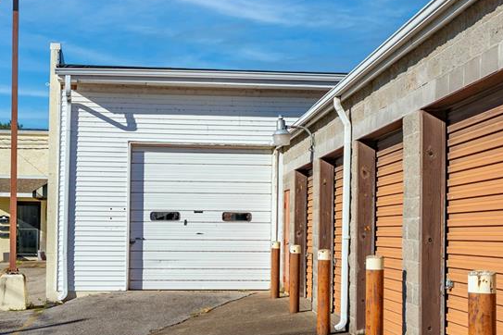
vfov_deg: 20.6
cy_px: 199
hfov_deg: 30.4
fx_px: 922
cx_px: 201
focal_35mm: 66
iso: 1000
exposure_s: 1/3200
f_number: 11
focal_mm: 35
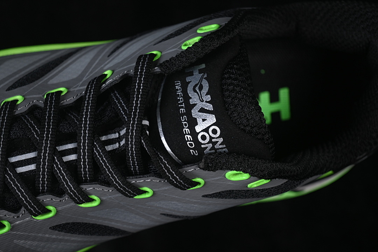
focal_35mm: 75
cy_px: 126
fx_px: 787
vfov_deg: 18.2
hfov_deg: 27.0
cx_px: 189
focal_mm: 50
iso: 160
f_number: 6.3
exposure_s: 1/60
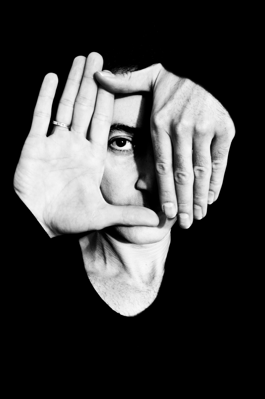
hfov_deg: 28.9
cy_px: 200
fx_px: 515
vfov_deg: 42.4
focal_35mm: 46
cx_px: 132
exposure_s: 1/100
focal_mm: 31
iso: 200
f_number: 14
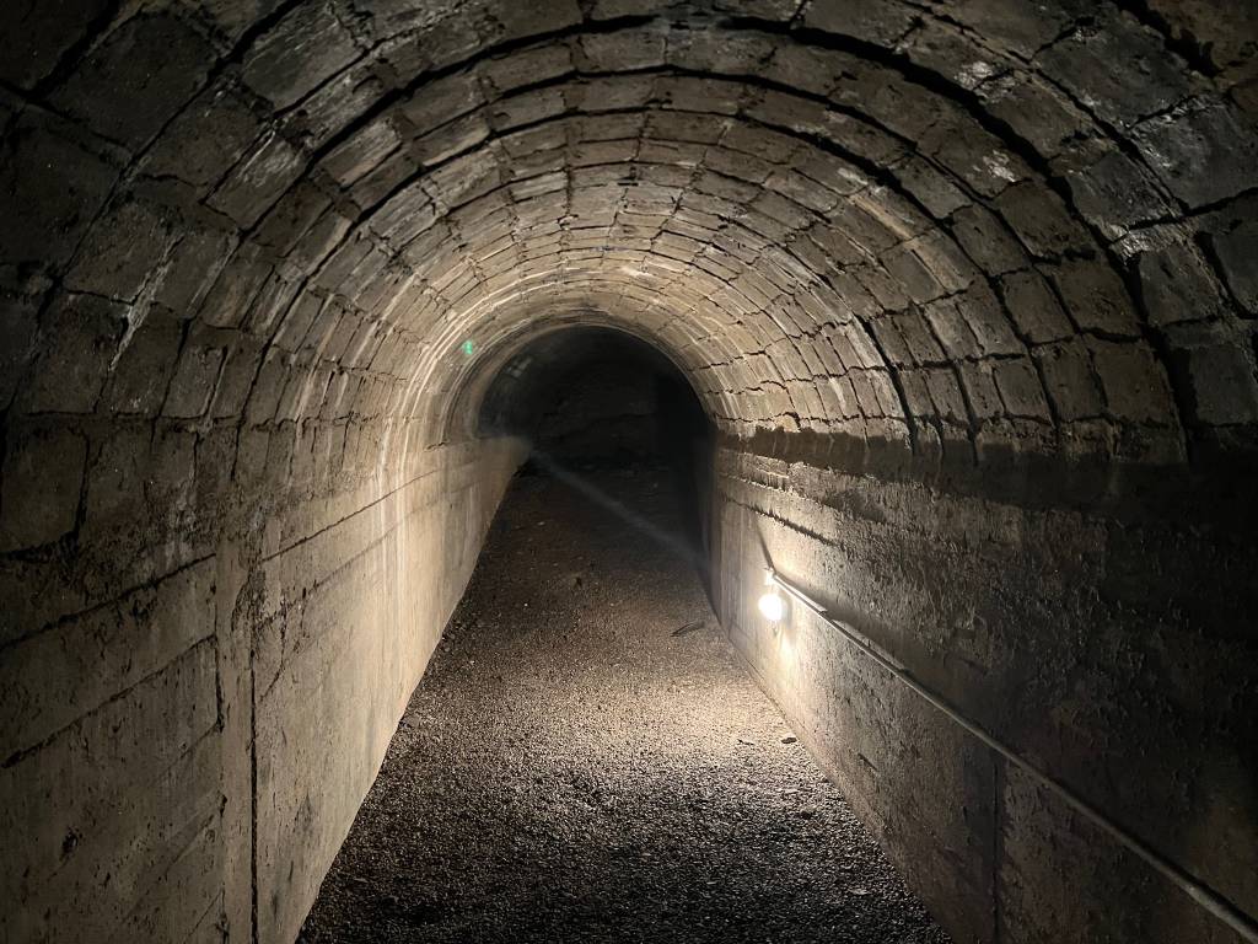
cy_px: 472
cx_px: 629
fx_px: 945
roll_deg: -0.3
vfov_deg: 53.1
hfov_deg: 67.3
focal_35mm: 26
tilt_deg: -4.5
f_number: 1.5
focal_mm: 5.7
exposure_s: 1/25
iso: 500
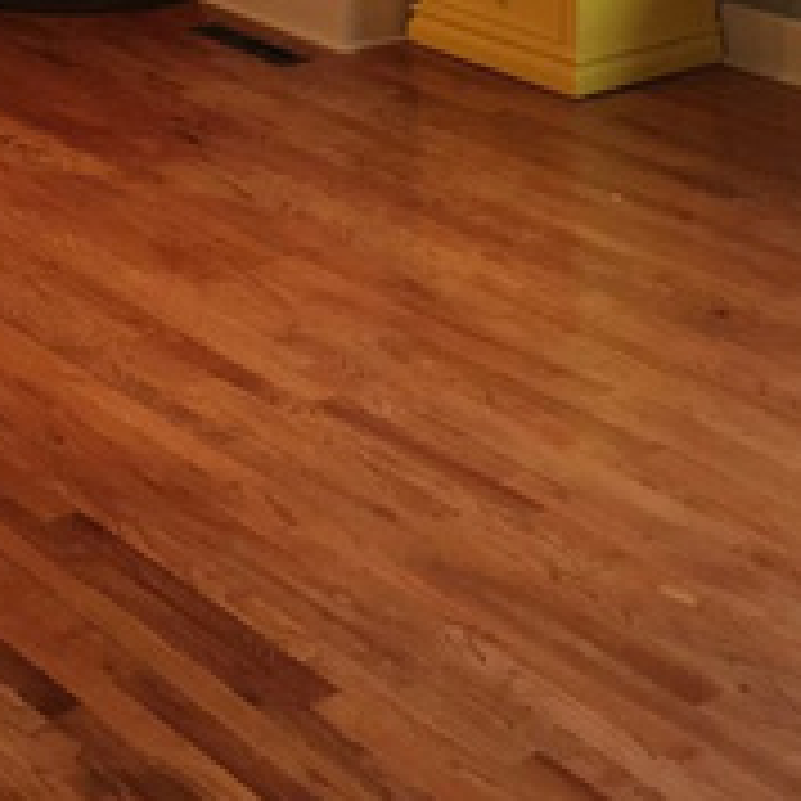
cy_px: -225
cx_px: 292
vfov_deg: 17.7
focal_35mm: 92
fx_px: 2409
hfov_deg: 18.8
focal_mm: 4.15
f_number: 2.2
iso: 100
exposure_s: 1/30
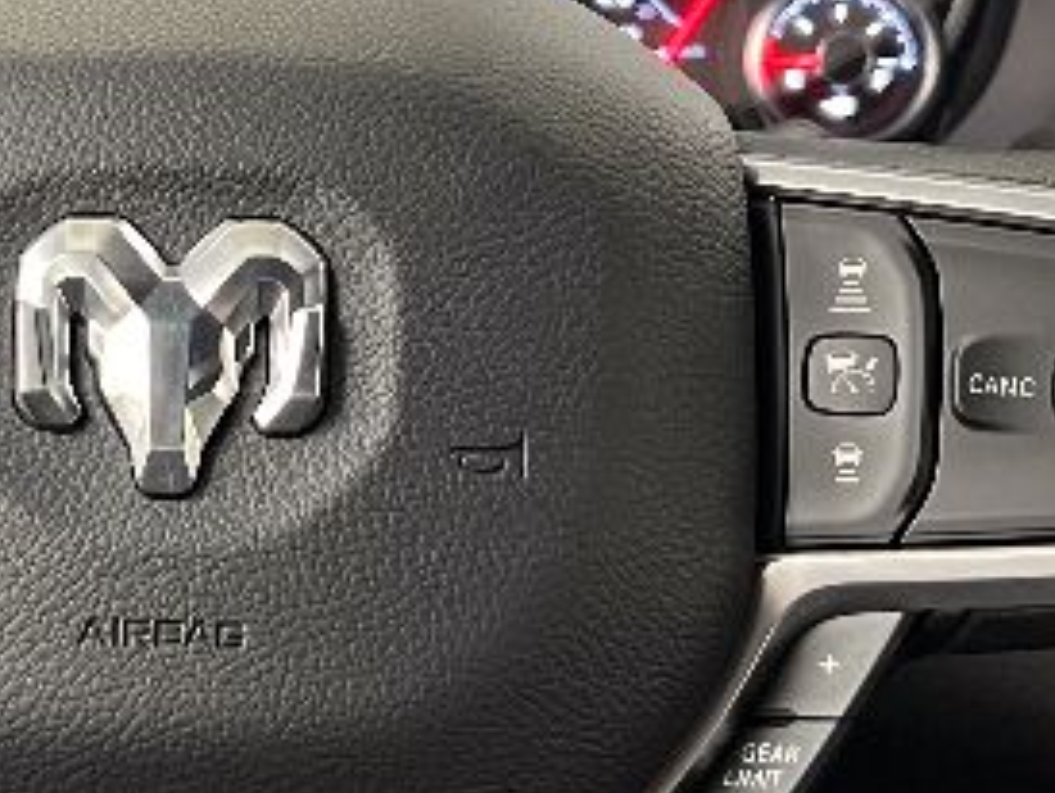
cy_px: 346
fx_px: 2959
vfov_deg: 15.3
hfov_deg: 19.7
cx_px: 46
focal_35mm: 97
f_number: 1.5
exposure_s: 1/40
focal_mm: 5.7
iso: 500
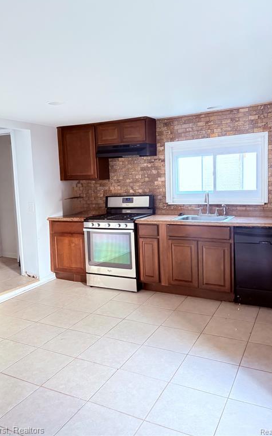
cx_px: 128
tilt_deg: -6.0
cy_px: 215
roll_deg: +1.5
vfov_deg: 66.5
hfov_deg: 44.5
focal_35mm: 28
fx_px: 332
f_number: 1.6
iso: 500
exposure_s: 1/44
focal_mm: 5.96
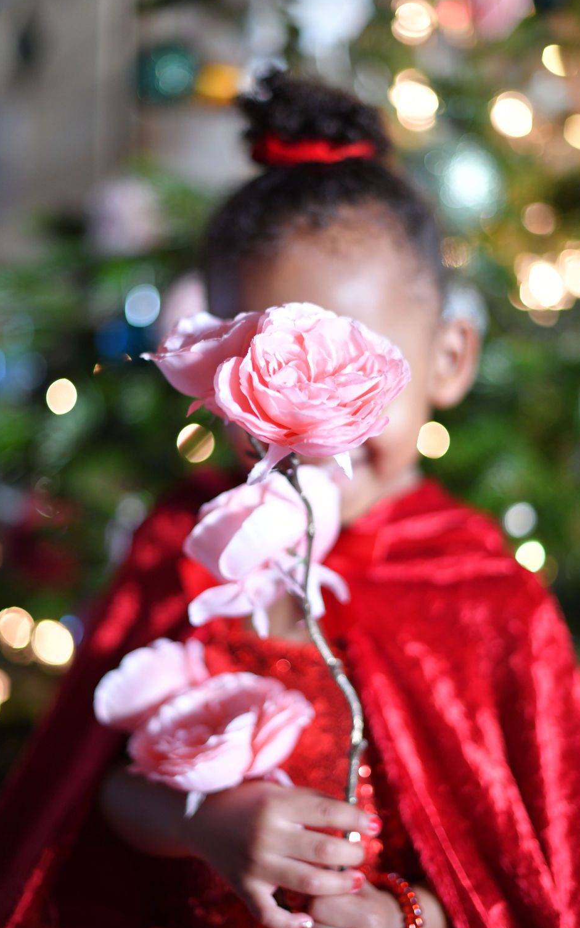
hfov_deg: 24.9
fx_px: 1315
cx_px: 303
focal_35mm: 52
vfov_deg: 38.9
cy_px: 457
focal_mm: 50
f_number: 1.4
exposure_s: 1/160
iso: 1250
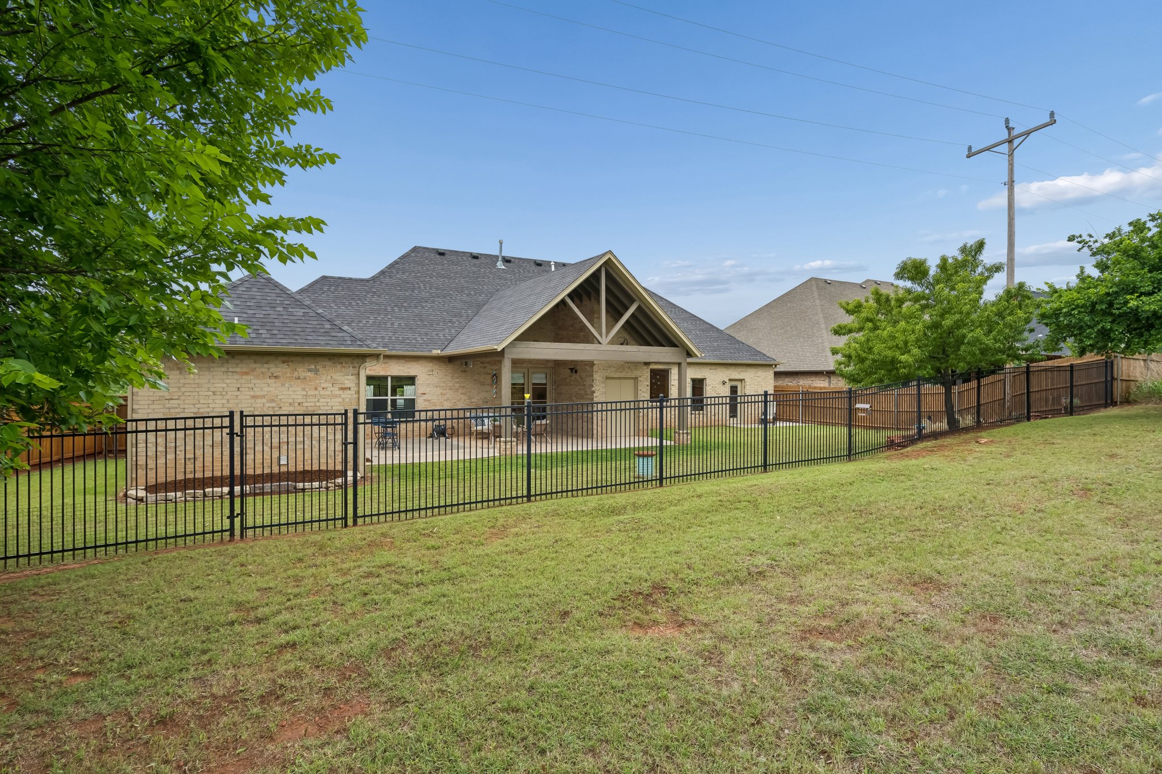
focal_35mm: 18
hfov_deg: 90.0
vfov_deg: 67.4
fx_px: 581
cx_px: 581
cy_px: 387
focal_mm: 18
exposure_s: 1/200
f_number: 8
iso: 200
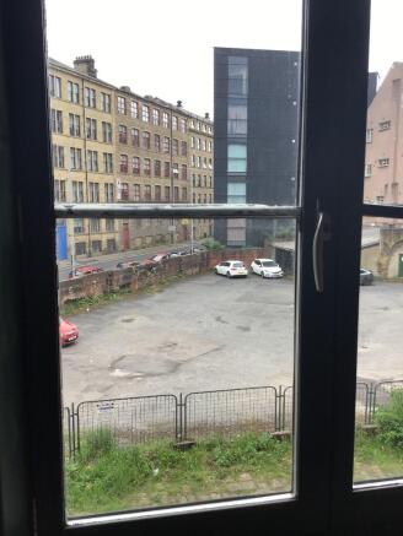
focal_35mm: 31
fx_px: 481
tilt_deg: -6.3
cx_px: 202
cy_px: 268
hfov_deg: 45.5
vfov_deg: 58.3
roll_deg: +1.1
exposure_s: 1/208
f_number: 2.4
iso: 25
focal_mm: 3.3
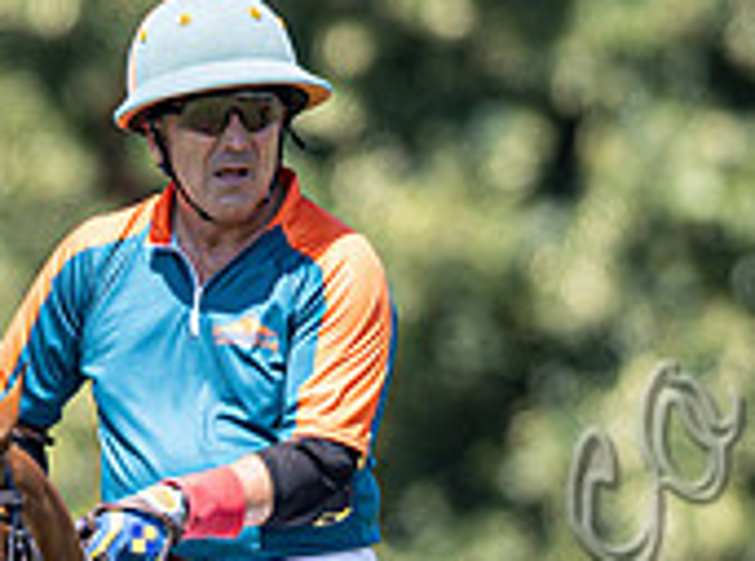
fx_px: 46446
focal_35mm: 2137
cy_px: 502
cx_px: -37
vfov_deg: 0.7
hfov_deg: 0.9
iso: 100
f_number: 2.8
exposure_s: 1/1000
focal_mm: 400
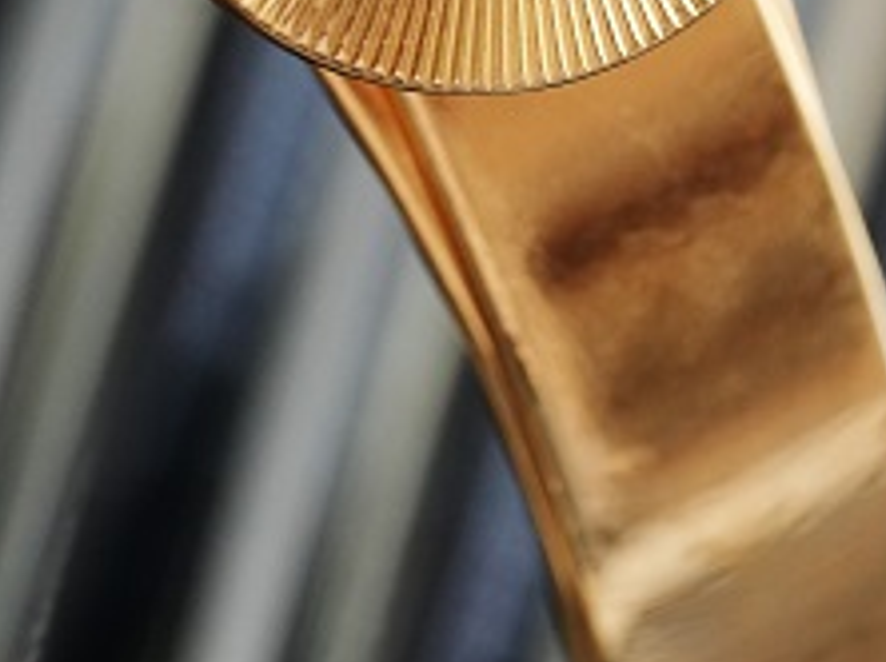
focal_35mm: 319
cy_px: -173
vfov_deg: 4.6
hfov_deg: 6.2
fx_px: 8156
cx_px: 527
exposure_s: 1/250
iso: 3200
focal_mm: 105
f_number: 5.6
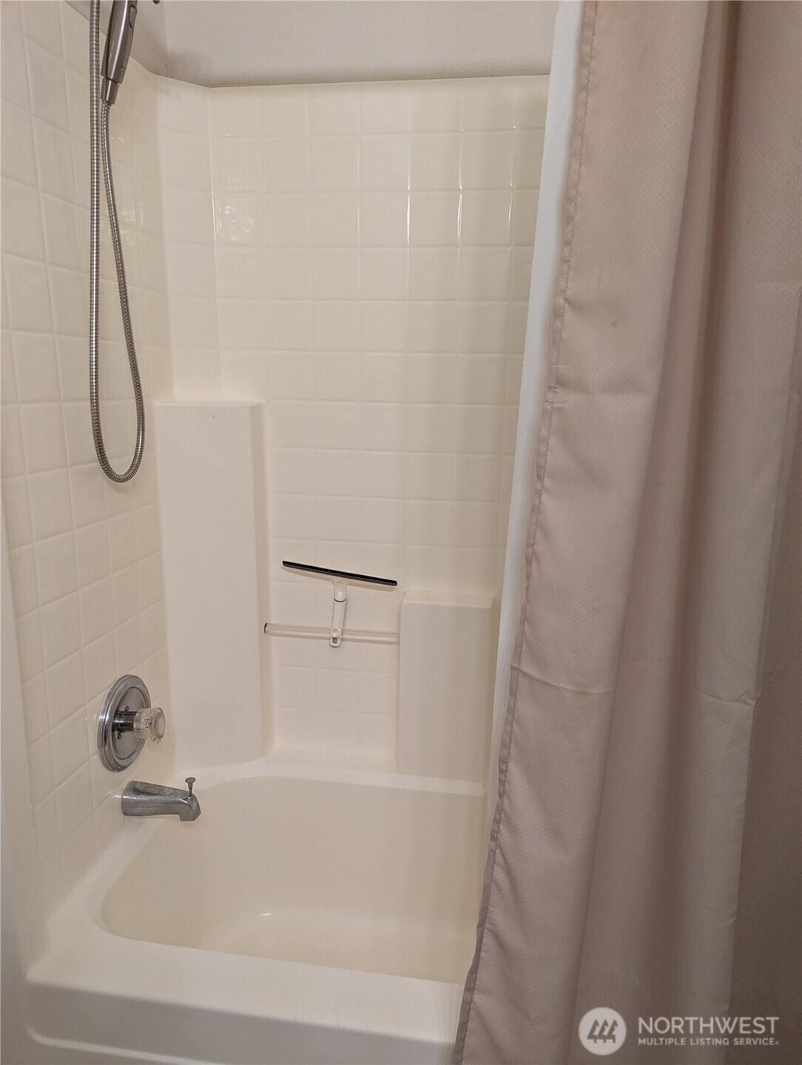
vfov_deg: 71.5
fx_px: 739
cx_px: 401
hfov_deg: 57.0
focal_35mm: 24
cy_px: 532
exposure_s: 1/120
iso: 394
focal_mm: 6.81
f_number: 1.85
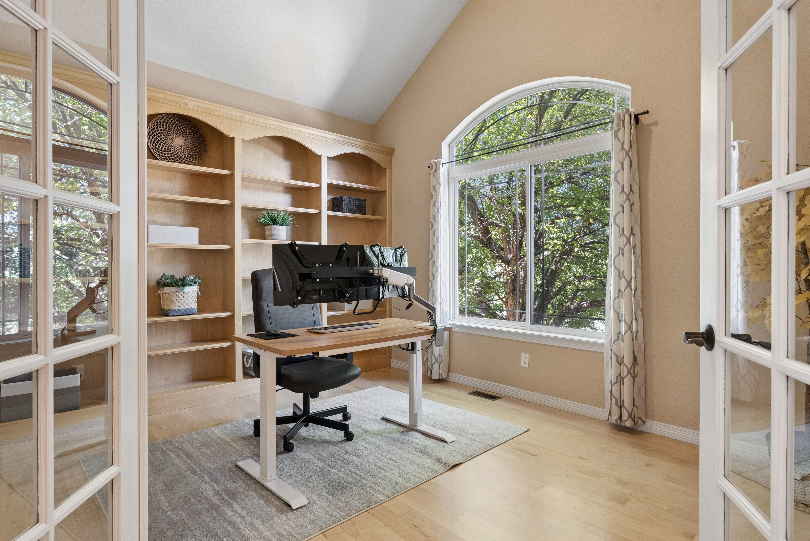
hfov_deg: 86.9
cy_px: 270
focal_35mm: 19
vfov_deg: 64.6
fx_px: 428
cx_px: 405
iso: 1000
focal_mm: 19
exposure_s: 1/25
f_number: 8
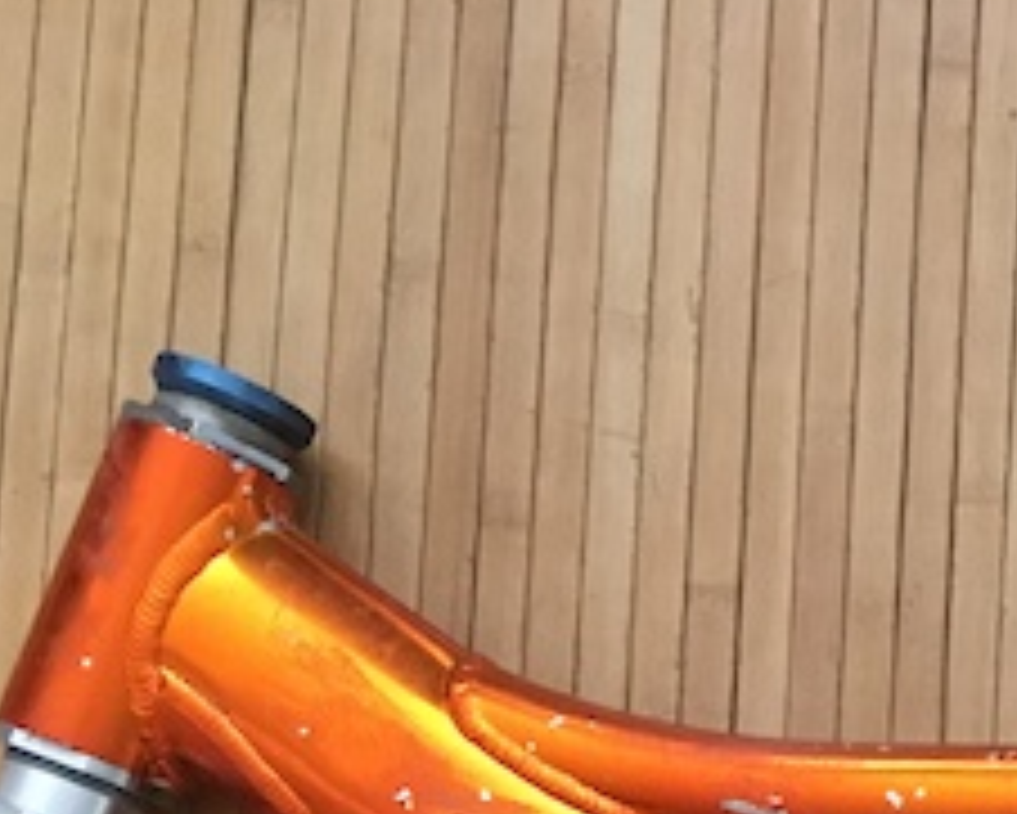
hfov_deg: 17.2
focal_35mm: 100
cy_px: 1331
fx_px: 3011
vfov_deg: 14.1
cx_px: 1562
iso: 125
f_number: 2.2
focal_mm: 4.15
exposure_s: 1/30
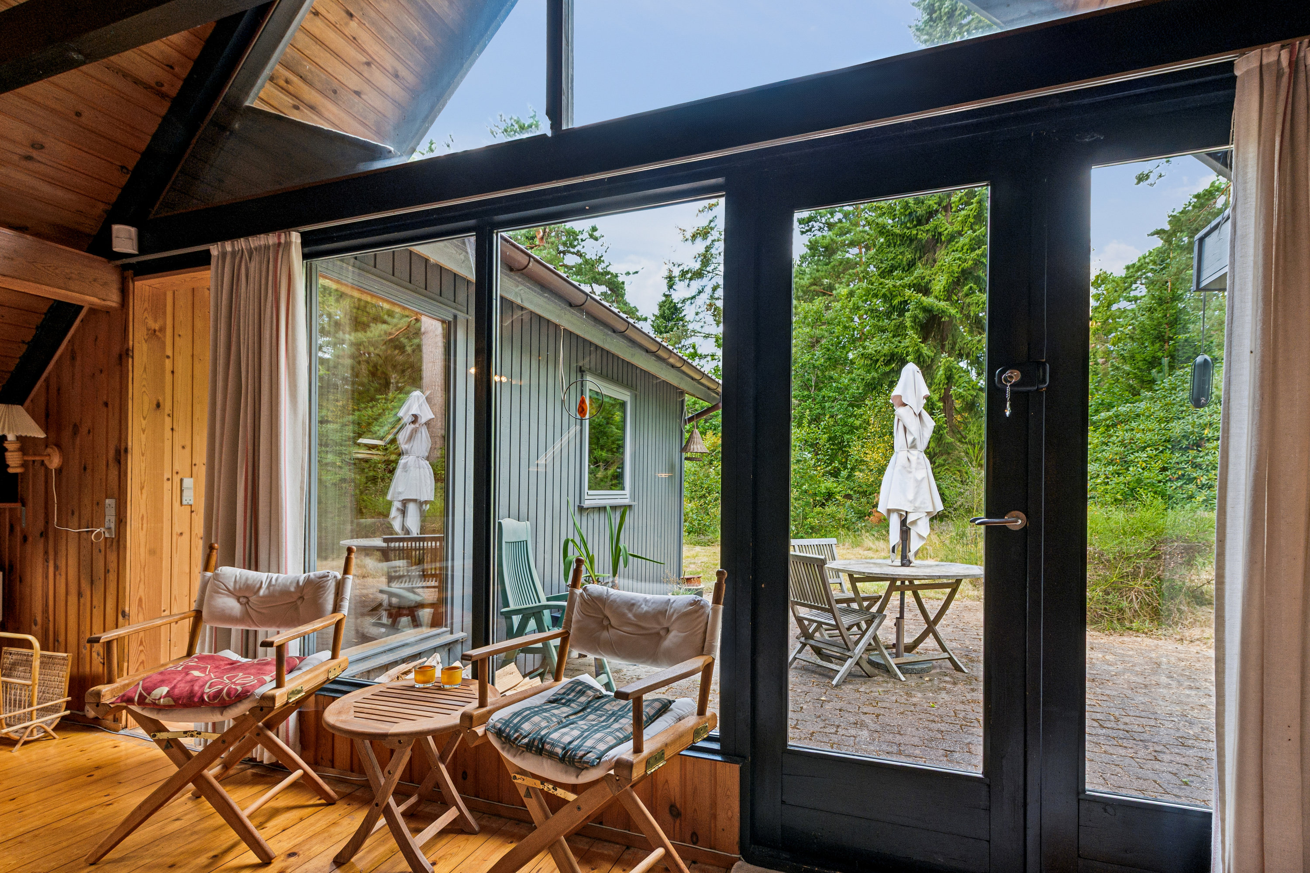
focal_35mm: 16
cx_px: 655
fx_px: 582
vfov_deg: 73.7
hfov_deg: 96.7
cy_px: 436
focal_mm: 16
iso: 400
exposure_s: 1/20
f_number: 13
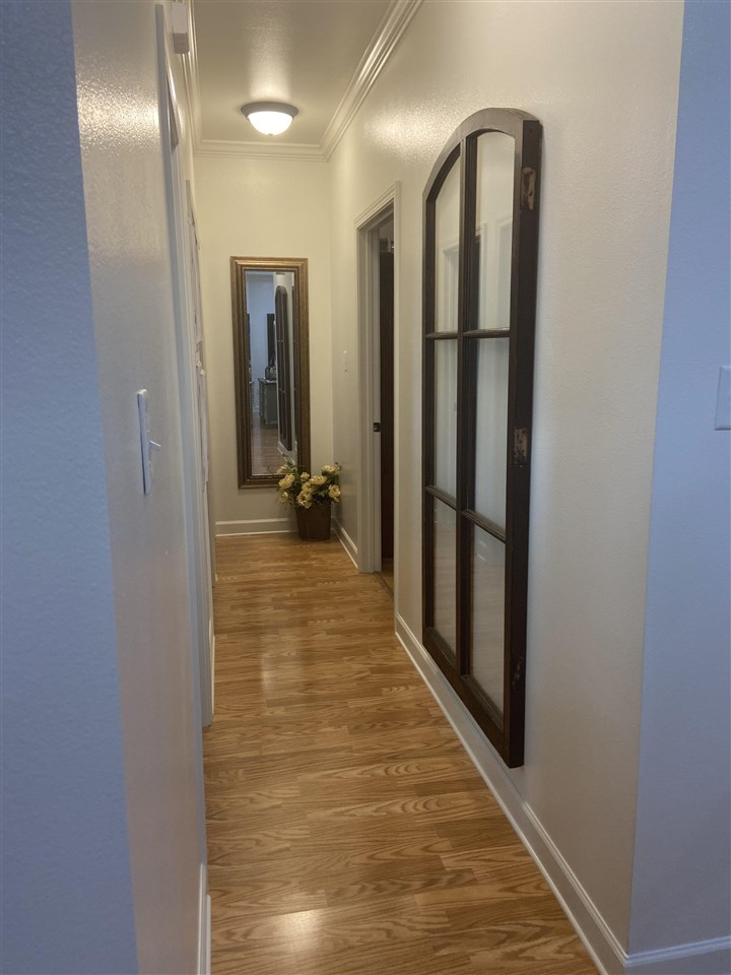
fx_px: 732
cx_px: 366
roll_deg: -0.8
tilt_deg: -10.8
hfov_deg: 53.1
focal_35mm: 26
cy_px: 488
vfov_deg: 67.3
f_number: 1.8
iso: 125
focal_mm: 4.25
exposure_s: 1/60
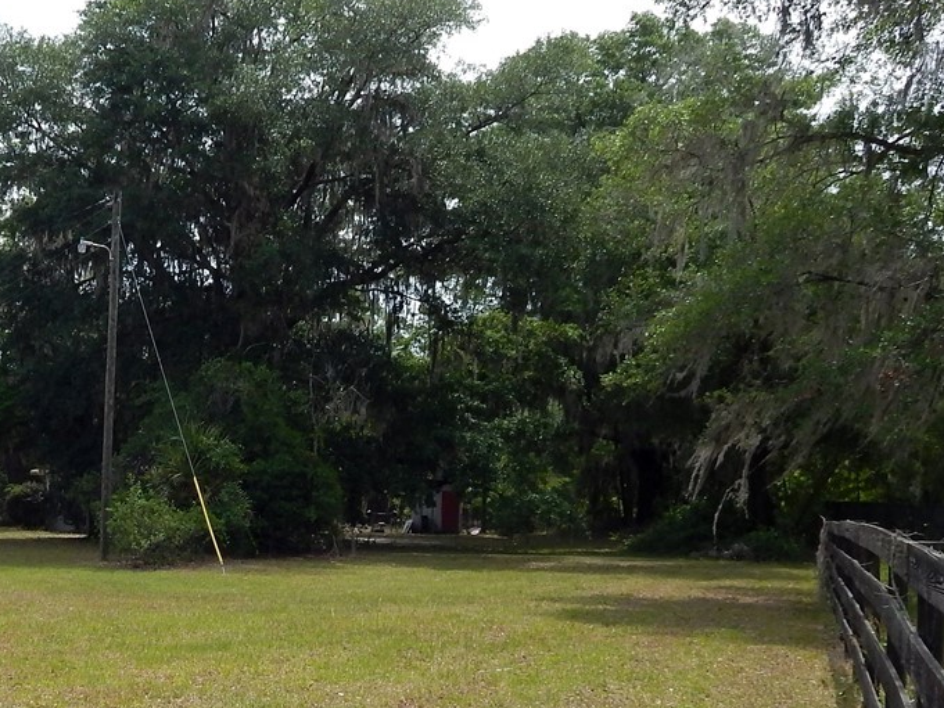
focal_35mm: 54
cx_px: 212
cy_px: 481
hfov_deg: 34.6
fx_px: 1473
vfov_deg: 26.9
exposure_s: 1/1250
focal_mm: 4
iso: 125
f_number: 3
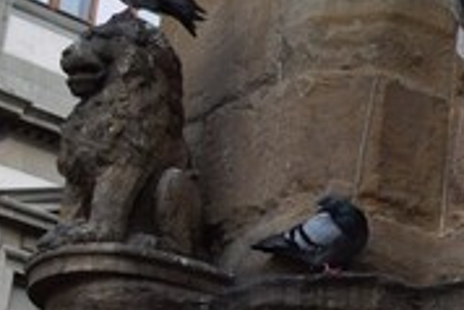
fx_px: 1909
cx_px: 933
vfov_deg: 9.3
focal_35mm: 148
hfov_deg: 12.2
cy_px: 186
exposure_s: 1/250
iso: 280
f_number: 8
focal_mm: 22
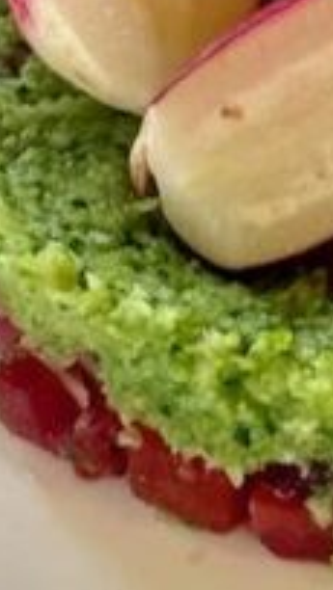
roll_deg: +1.3
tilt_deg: -43.3
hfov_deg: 4.6
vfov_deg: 8.0
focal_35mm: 263
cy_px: -266
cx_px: 539
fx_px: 4122
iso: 80
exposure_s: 1/182
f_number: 1.78
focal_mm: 6.76
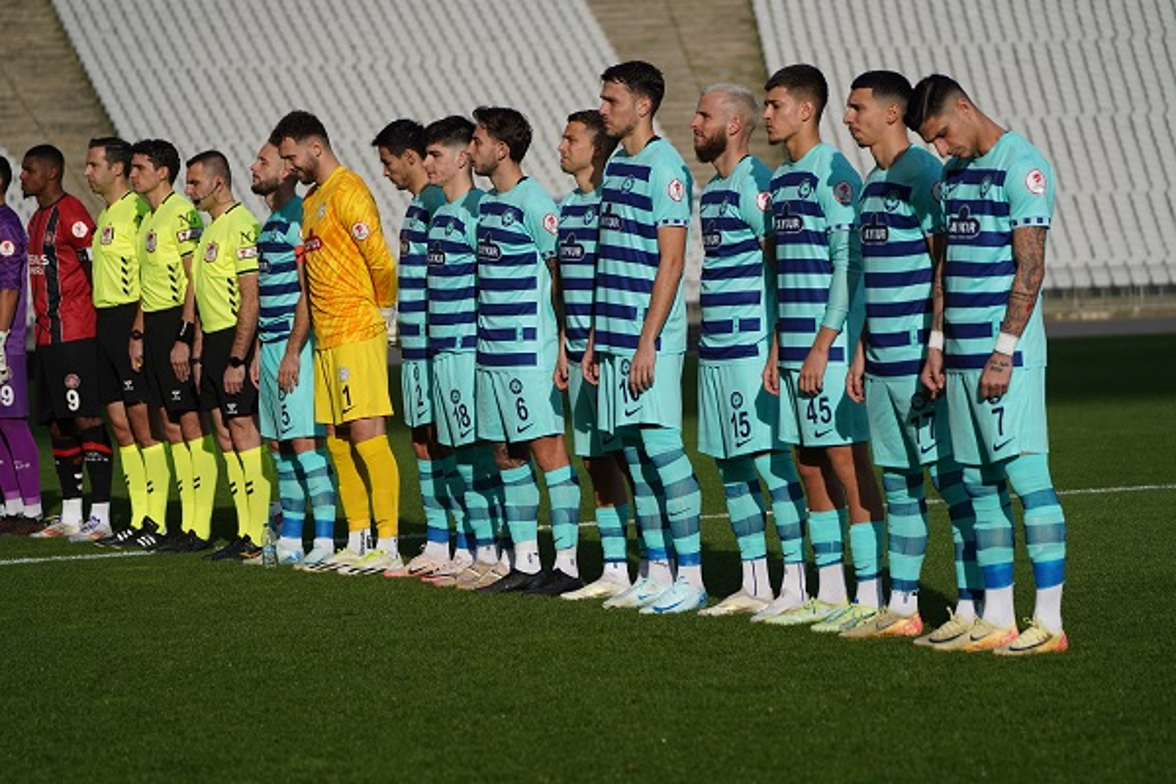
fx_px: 5161
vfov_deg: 8.7
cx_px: 588
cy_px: 392
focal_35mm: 158
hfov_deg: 13.0
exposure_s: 1/2000
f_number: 4.5
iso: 250
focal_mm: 158
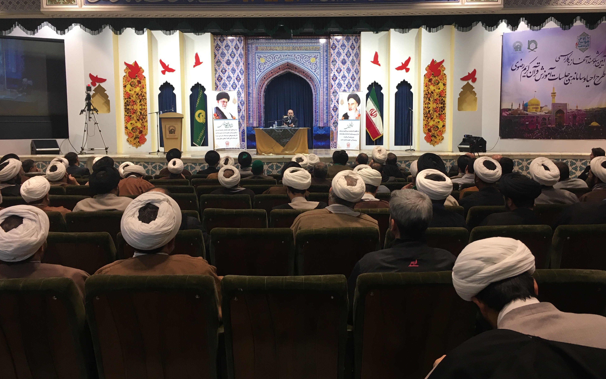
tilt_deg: -4.1
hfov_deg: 59.6
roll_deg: +0.6
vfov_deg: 39.4
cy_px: 169
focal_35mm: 32
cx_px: 311
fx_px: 529
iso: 80
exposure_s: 1/33
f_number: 2.2
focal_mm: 4.15
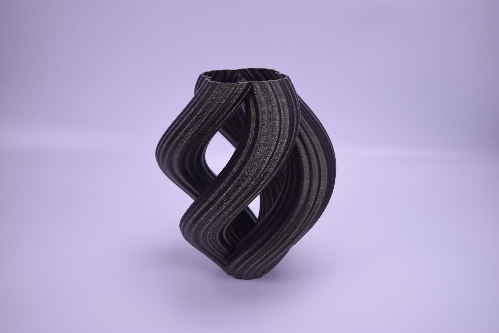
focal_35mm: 36
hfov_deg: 53.1
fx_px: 499
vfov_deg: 36.9
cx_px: 250
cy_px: 166
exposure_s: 1/80
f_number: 4
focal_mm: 24
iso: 200
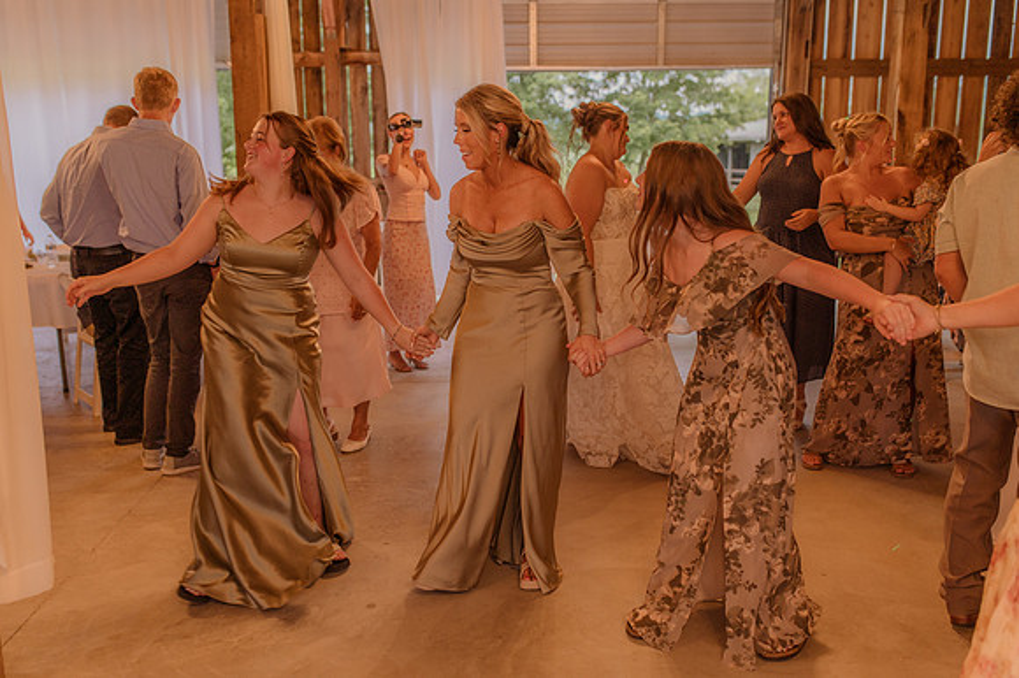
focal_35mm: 35
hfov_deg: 54.5
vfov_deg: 37.8
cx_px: 510
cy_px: 339
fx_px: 990
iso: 640
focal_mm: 35
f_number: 2.5
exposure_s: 1/200
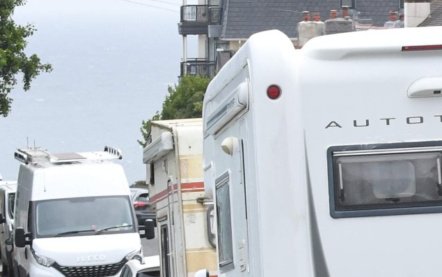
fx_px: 4156
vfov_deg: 3.8
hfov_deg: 6.0
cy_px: 266
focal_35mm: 345
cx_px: 711
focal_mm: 70
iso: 1250
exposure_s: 1/1000
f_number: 16
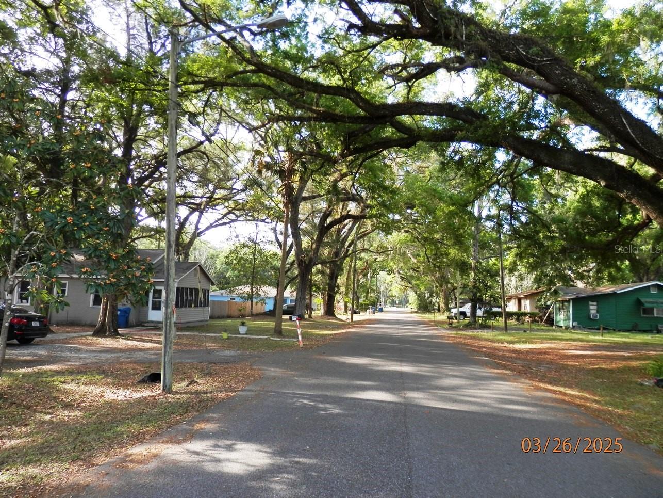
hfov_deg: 69.4
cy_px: 249
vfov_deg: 54.9
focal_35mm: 25
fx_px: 479
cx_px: 332
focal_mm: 4.5
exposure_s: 1/80
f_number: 3
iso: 80
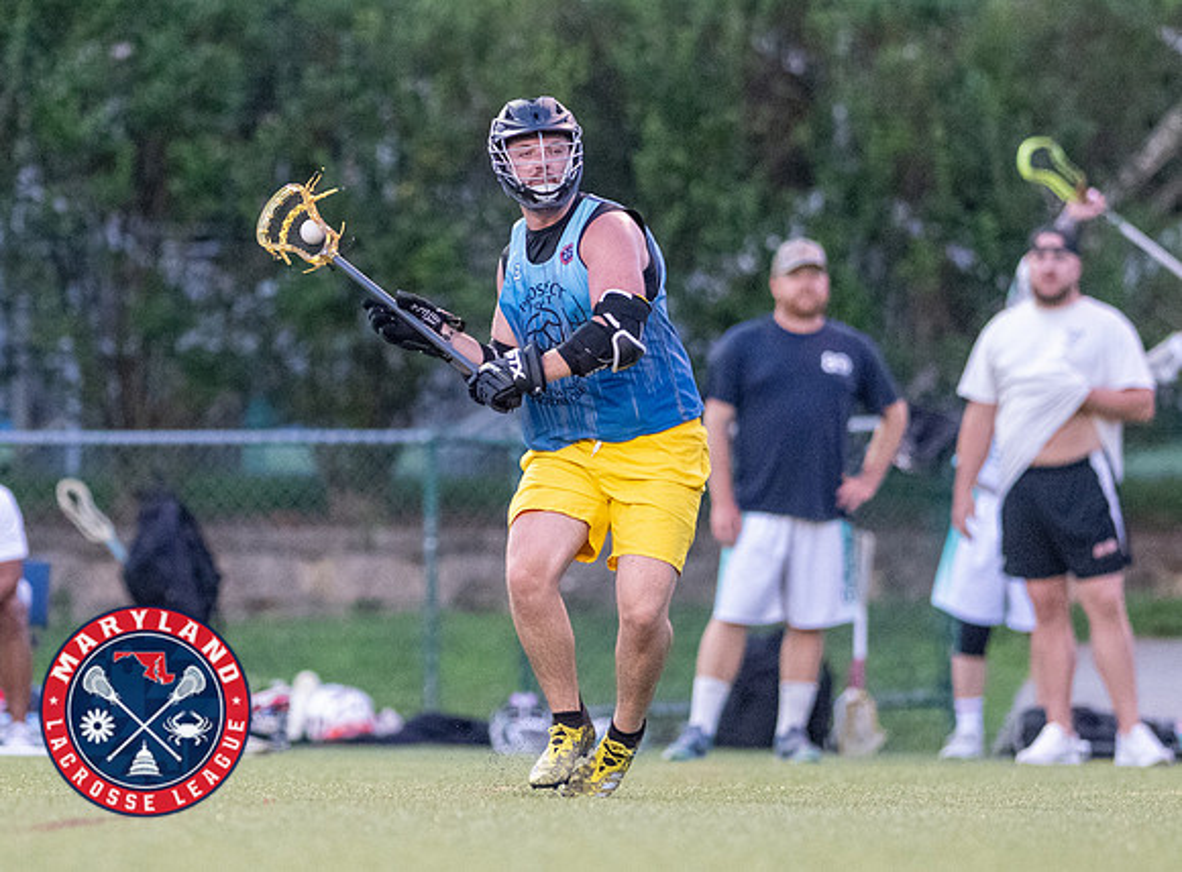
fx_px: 19237
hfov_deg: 3.5
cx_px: 383
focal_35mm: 567
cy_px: 472
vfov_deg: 2.6
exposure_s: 1/1250
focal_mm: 300
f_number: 2.8
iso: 8000
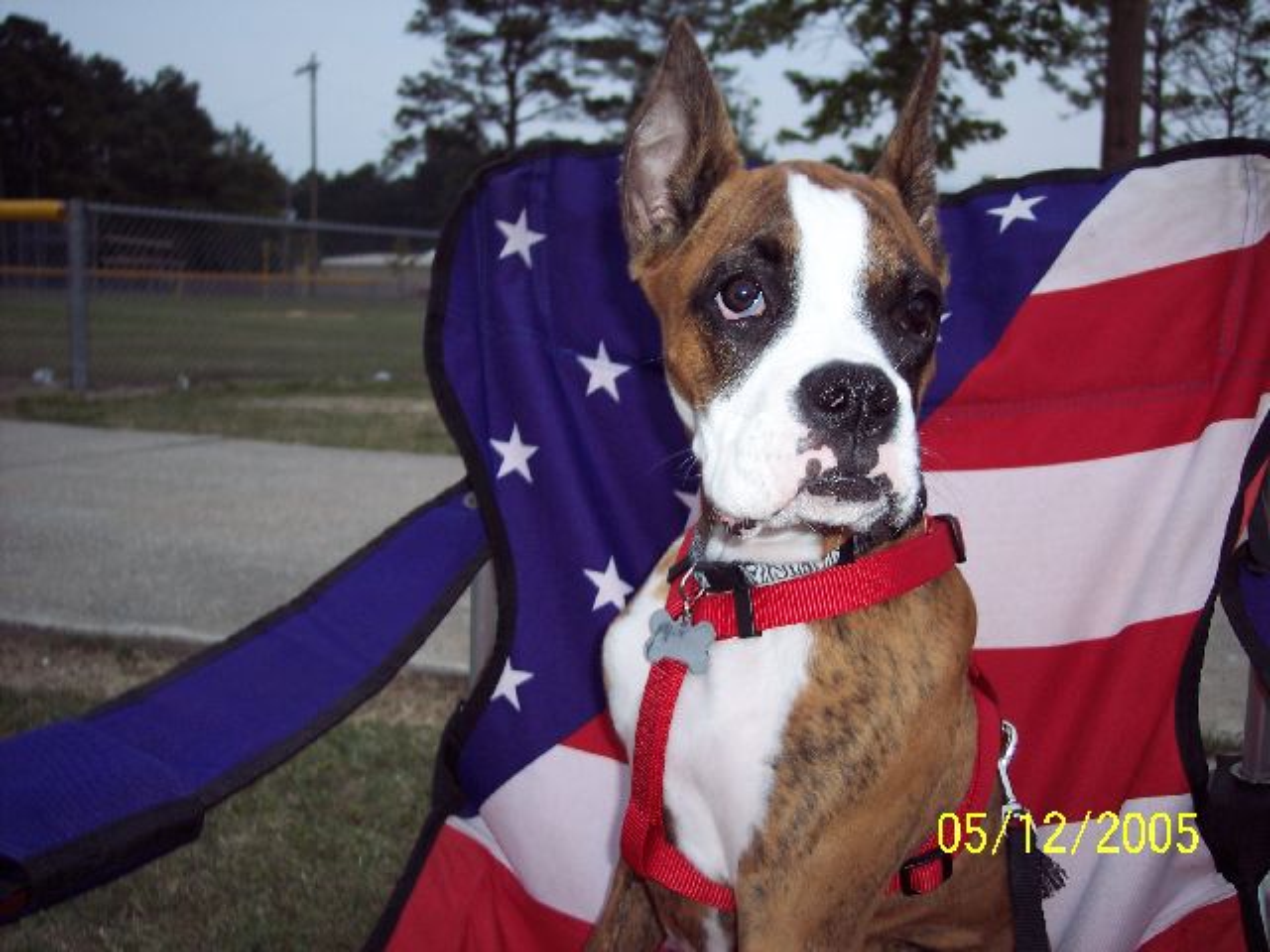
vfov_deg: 36.8
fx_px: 1431
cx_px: 635
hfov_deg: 47.9
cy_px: 476
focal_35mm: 39
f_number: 2.8
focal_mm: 8
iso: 100
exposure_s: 1/60
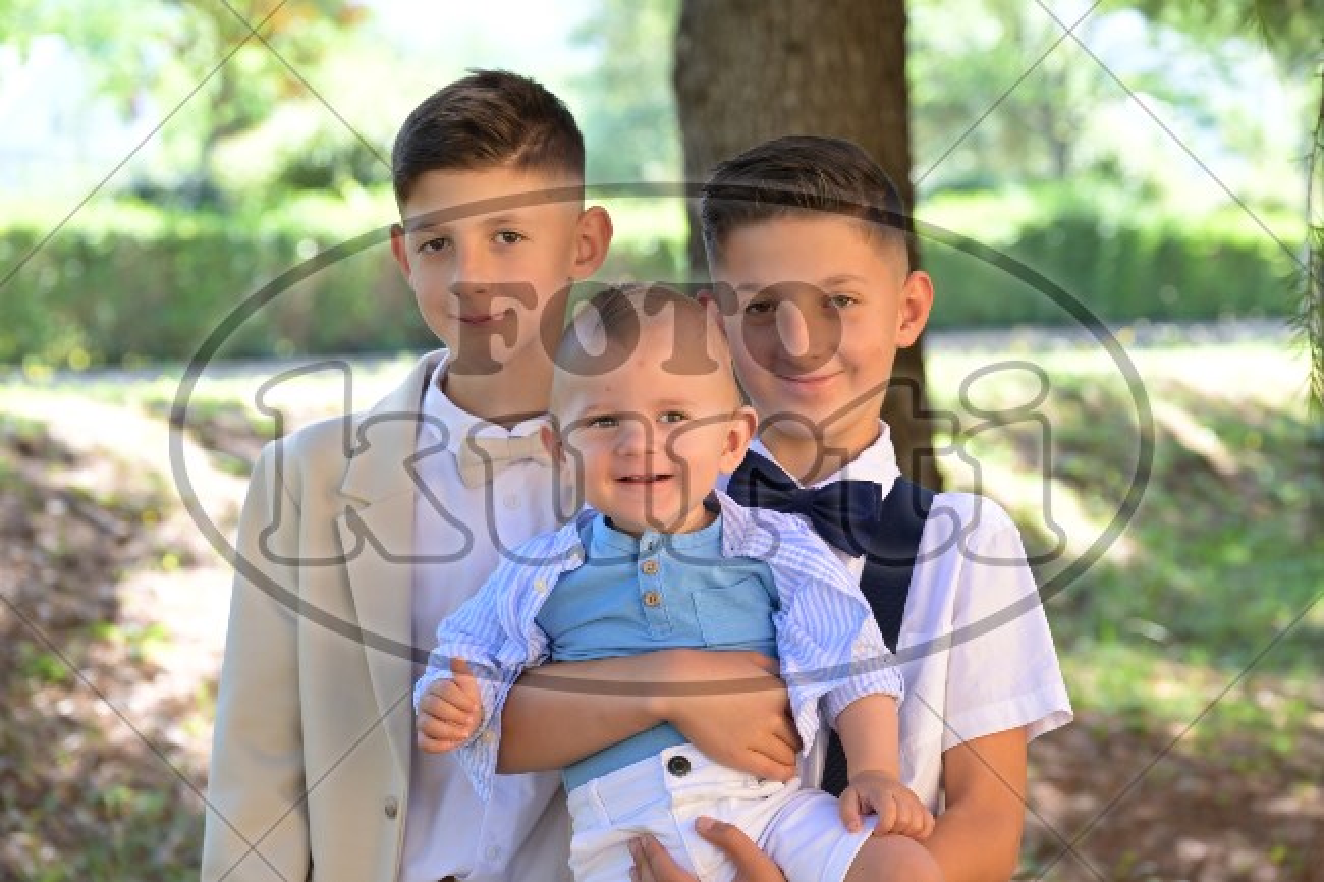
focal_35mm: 110
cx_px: 662
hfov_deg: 18.6
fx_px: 4044
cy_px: 441
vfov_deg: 12.4
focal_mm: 110
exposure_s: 1/160
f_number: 6.3
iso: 640
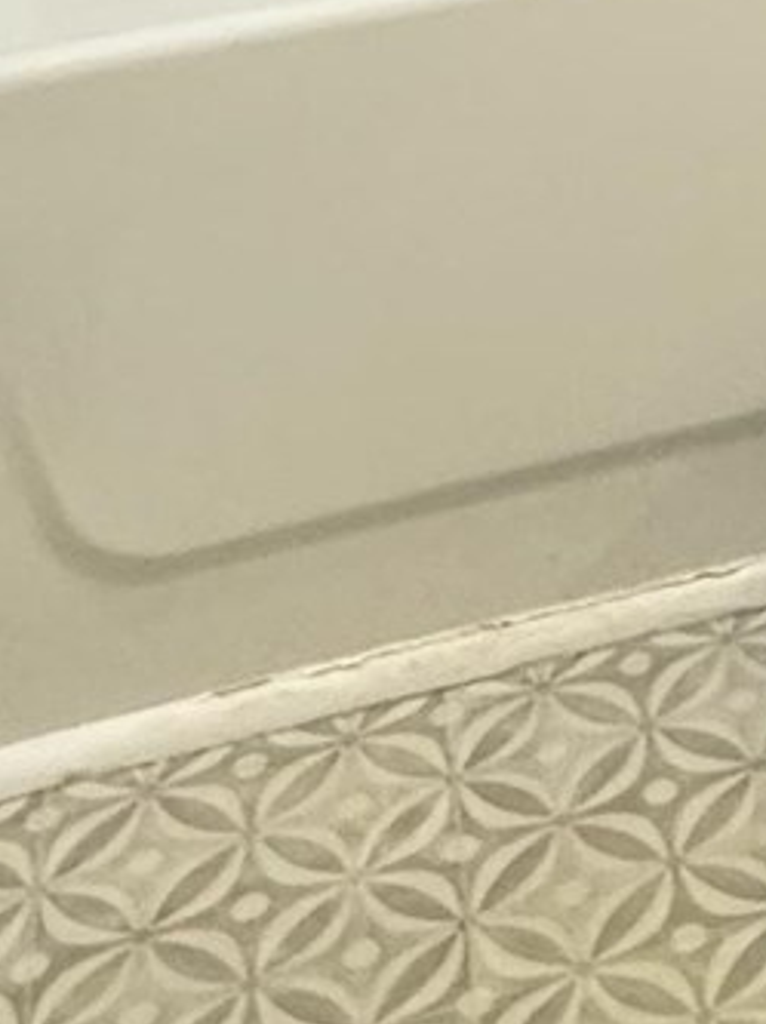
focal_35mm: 97
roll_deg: +2.8
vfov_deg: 15.6
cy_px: -1079
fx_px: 2867
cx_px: 1301
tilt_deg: -7.4
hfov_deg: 13.8
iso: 320
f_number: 2.2
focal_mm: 2.22
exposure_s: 1/60
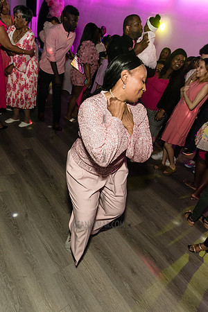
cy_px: 156
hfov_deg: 53.1
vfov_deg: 73.7
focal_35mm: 24
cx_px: 104
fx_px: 208
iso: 4000
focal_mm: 24
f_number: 4.5
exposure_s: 1/200
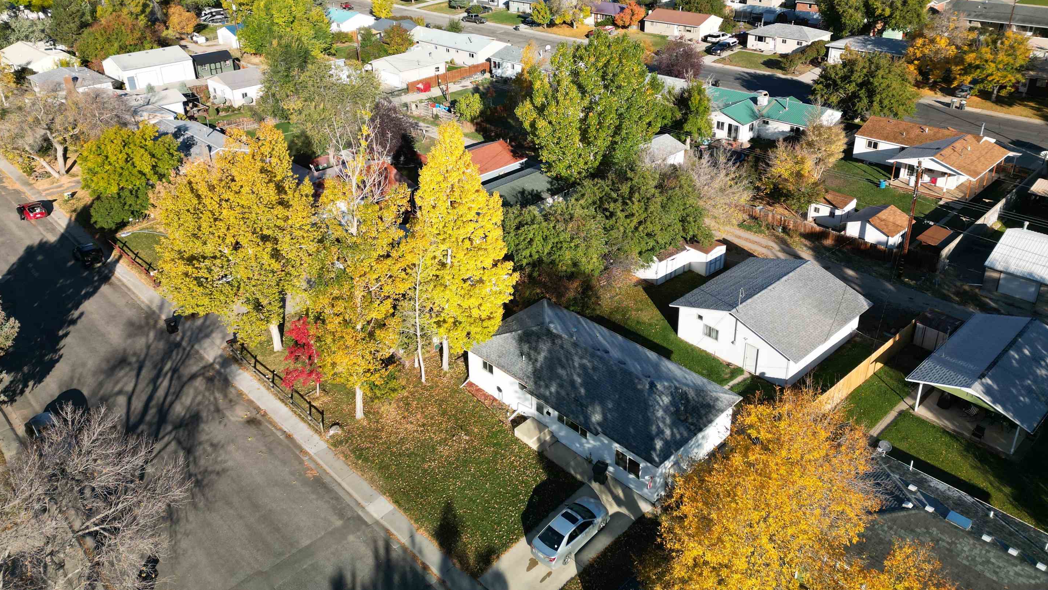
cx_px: 513
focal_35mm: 28
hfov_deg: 67.9
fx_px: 778
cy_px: 209
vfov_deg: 41.1
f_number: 1.7
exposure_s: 1/1250
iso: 140
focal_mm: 6.72
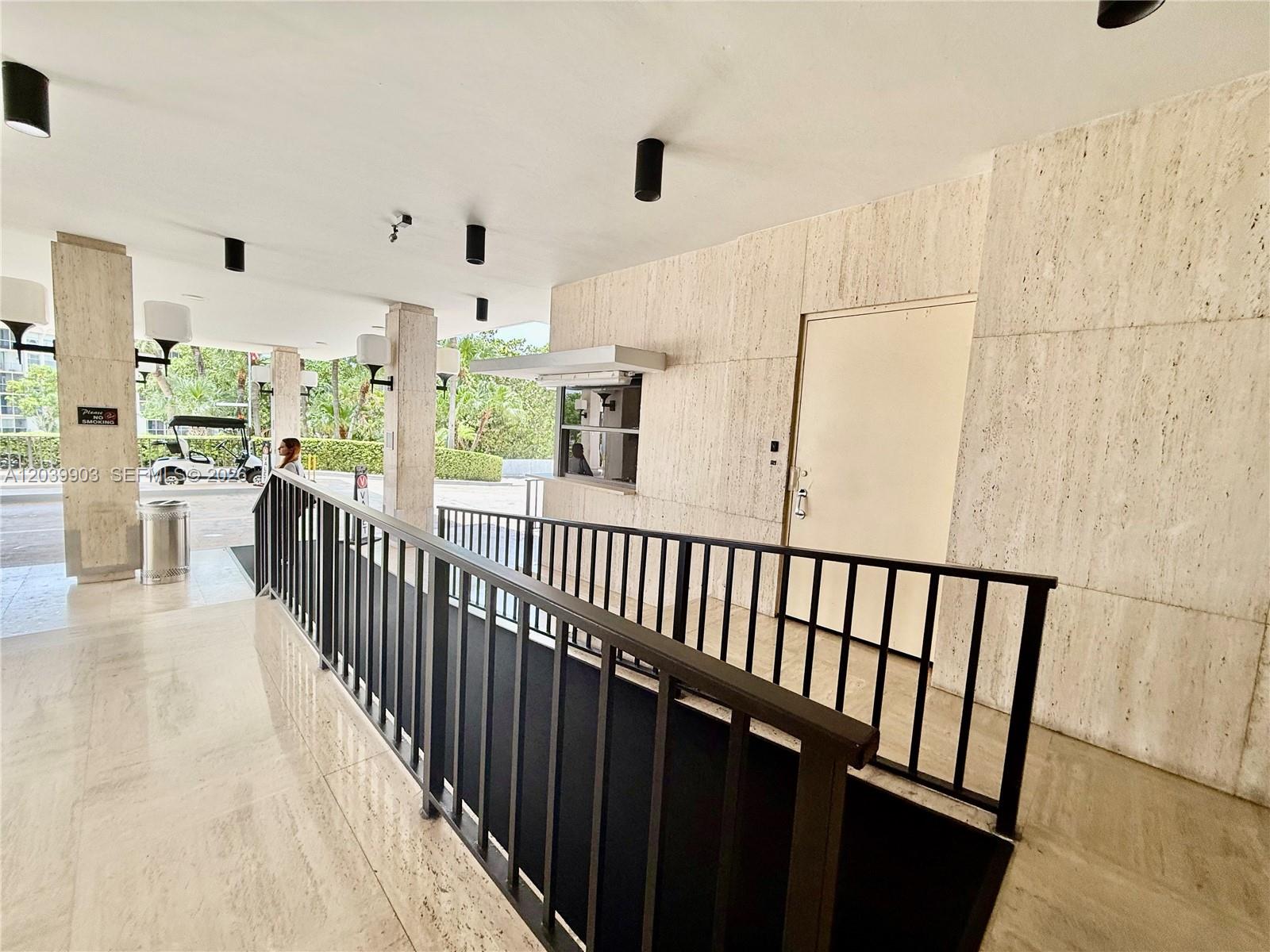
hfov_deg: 102.1
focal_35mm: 14
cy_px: 476
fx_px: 514
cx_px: 635
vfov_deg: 85.7
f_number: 2.2
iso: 50
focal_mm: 2.22
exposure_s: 1/224
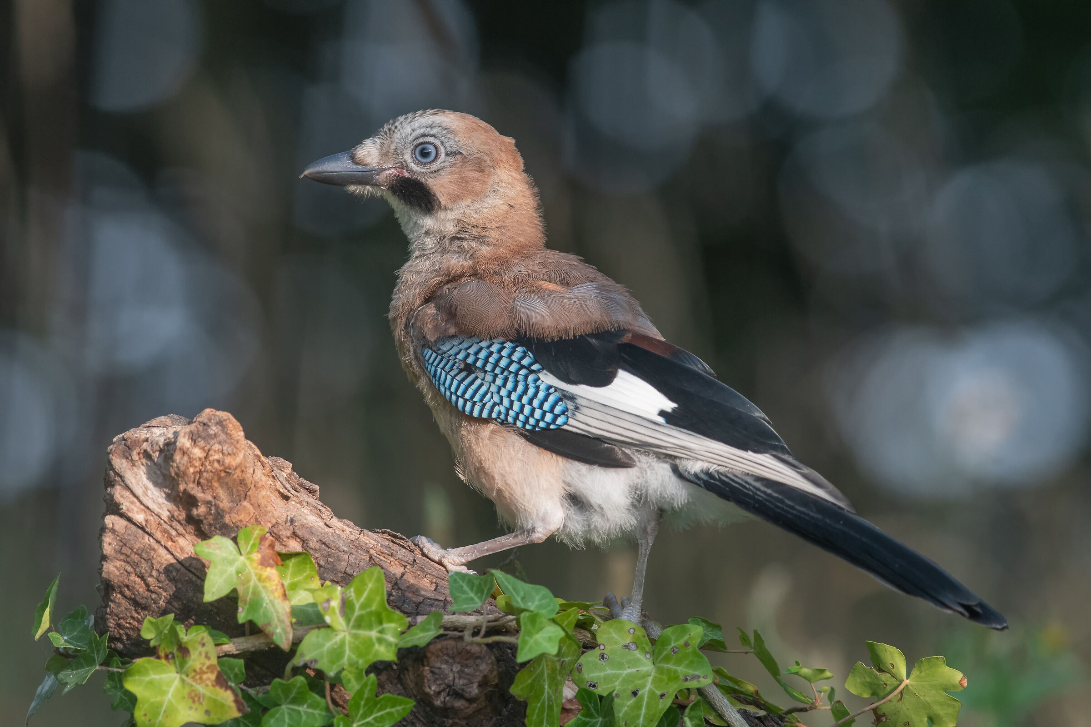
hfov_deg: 4.6
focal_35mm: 450
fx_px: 13636
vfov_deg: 3.1
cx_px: 546
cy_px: 364
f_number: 6.3
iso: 1000
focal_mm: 300
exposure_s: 1/800
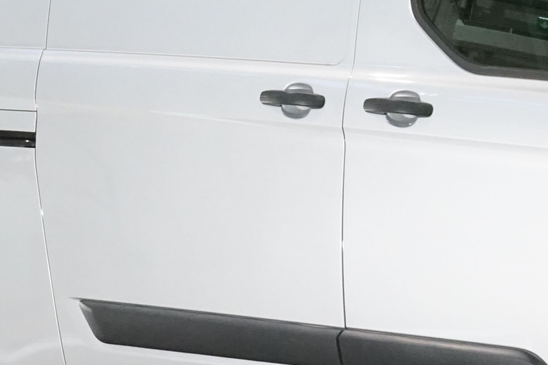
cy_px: 82
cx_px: 574
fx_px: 3273
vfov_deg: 6.4
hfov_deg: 9.5
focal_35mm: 215
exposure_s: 1/40
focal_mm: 63
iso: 6400
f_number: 14
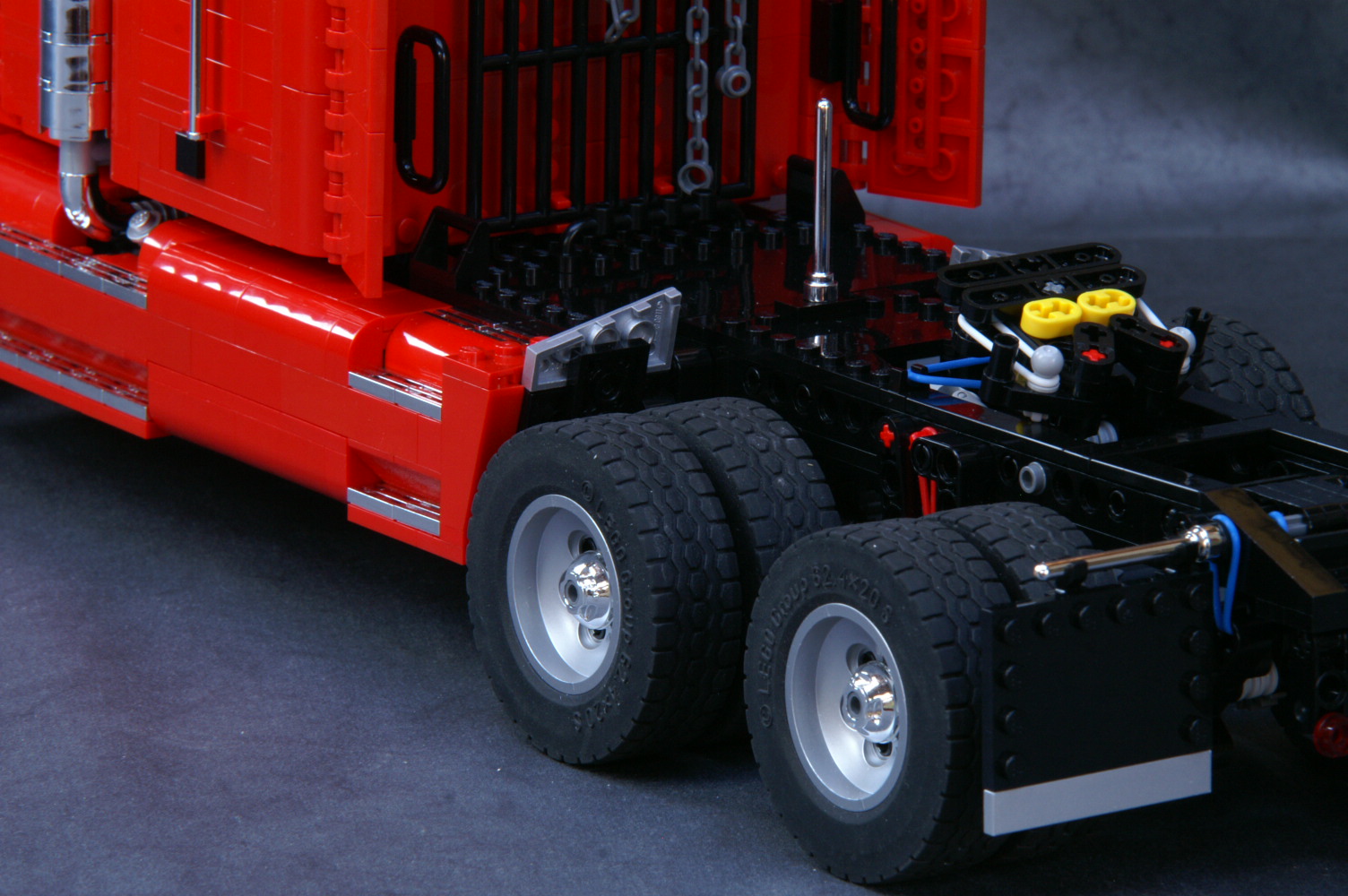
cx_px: 674
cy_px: 448
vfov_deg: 6.5
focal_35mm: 210
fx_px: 7856
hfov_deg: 9.8
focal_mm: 140
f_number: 22
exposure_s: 1/4
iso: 400
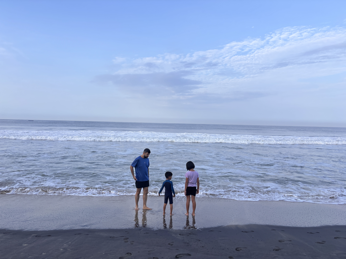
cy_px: 130
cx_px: 173
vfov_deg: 53.1
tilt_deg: -2.8
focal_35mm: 26
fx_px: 260
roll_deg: -1.9
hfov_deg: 67.3
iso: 50
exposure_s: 1/1616
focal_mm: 5.96
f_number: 1.6
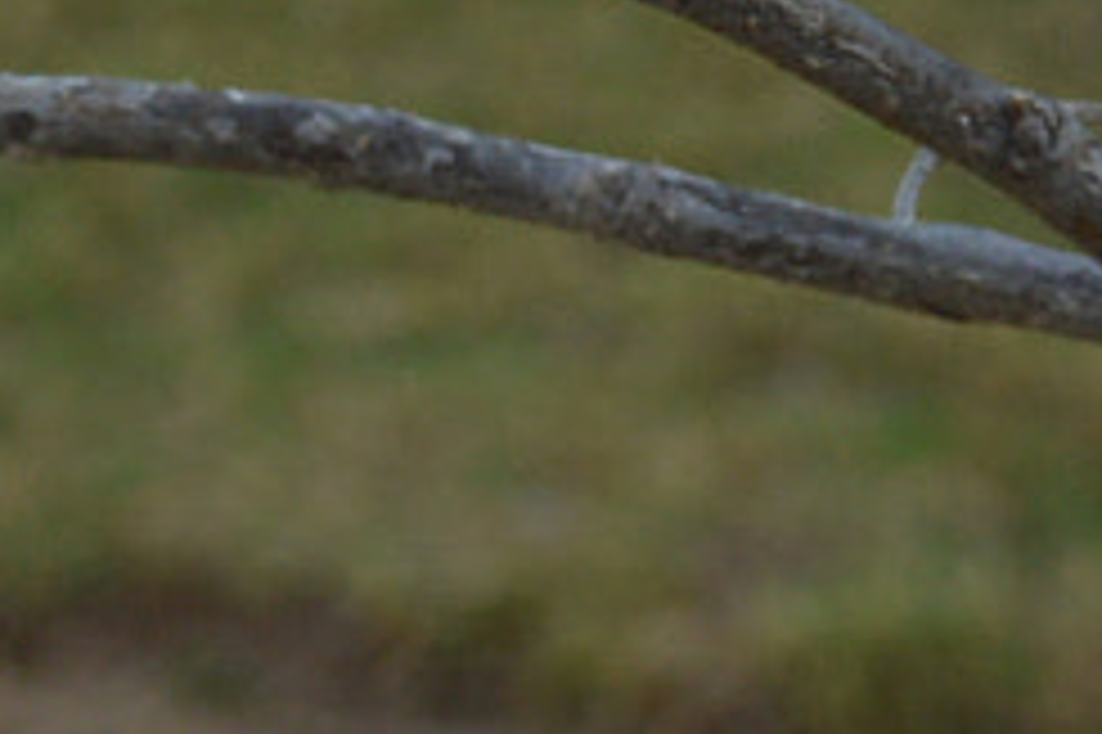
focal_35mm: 343
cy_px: 1702
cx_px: -2420
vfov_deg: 3.9
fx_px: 10500
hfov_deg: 5.6
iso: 200
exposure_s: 1/200
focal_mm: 35
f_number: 9
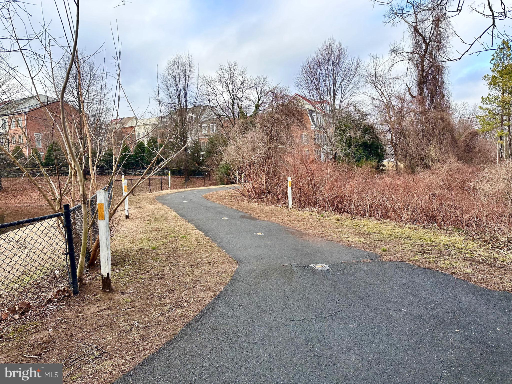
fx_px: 355
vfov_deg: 56.8
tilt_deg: -3.1
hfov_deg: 71.6
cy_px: 192
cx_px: 256
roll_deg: +1.5
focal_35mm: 24
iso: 80
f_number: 1.78
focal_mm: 6.86
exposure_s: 1/1227
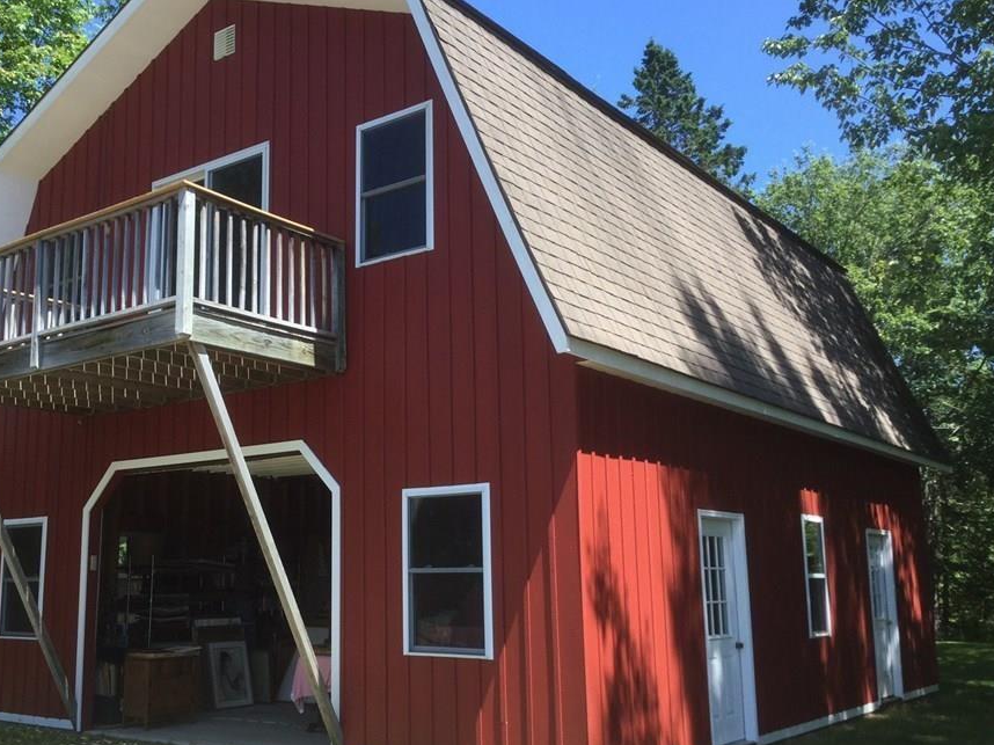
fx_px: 1062
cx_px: 411
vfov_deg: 38.6
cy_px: 388
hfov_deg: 49.9
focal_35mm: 37
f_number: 2.4
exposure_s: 1/420
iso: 25
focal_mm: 3.3
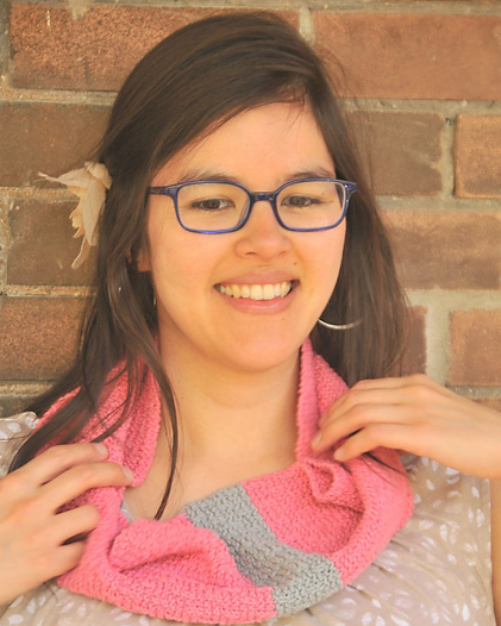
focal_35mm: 180
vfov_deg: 10.7
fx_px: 3327
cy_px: 376
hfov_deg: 8.6
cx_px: 250
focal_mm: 105
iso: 250
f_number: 5.3
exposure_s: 1/60
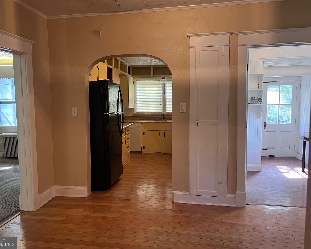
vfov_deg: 51.5
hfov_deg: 62.2
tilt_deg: -5.0
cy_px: 122
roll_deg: -0.3
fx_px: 258
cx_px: 147
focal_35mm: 28
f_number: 1.5
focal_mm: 5.7
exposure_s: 1/60
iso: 125
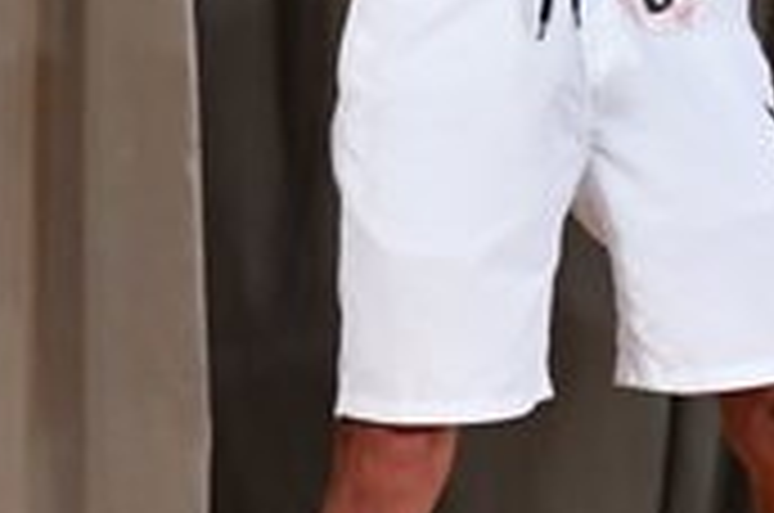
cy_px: 50
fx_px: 23263
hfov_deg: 1.9
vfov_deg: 1.3
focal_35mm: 1084
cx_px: 16
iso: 3200
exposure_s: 1/400
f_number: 5.6
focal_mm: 160
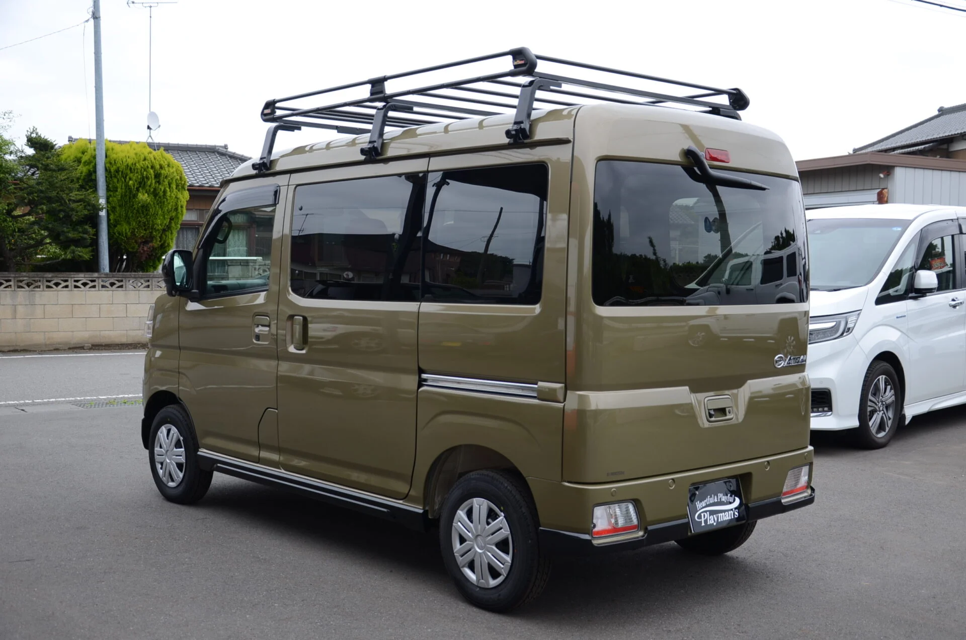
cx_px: 483
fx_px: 1125
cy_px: 320
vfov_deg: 31.8
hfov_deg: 46.5
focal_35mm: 42
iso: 100
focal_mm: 28
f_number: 4
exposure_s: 1/100
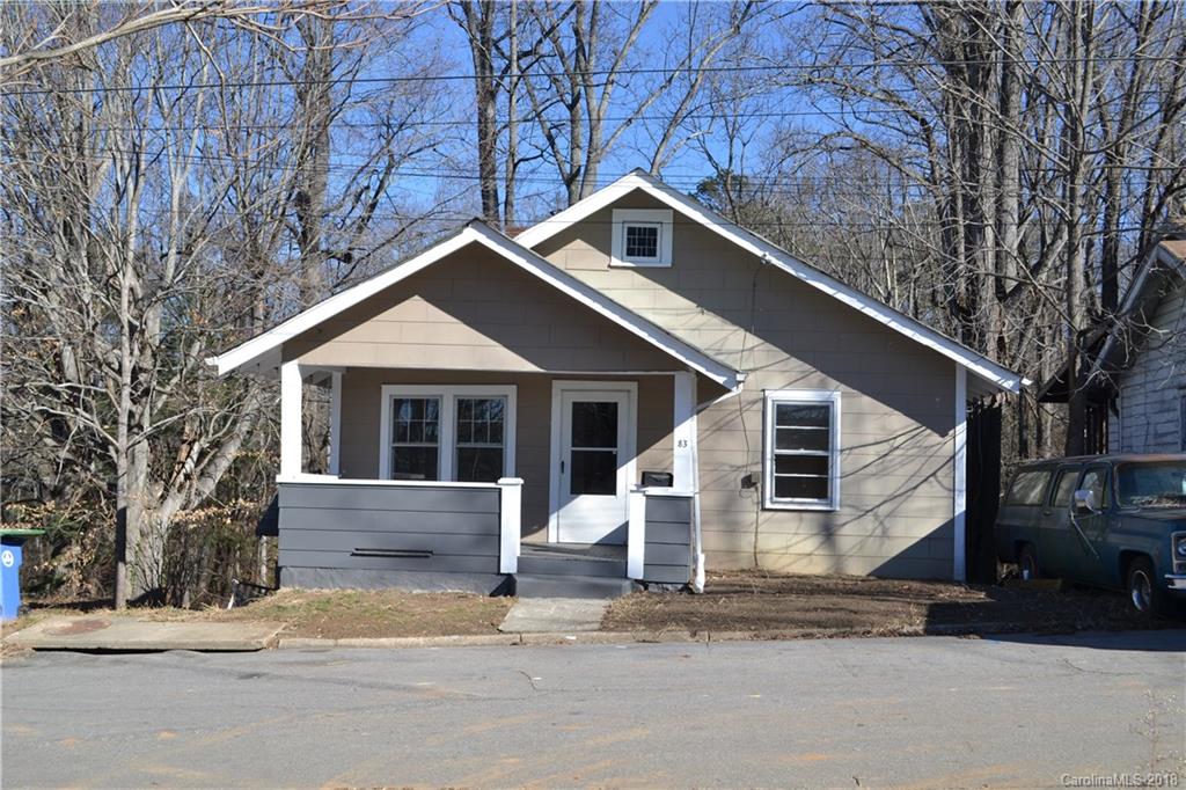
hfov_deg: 53.1
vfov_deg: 36.8
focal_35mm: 36
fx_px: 1186
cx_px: 593
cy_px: 395
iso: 100
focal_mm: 24
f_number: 7.1
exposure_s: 1/160
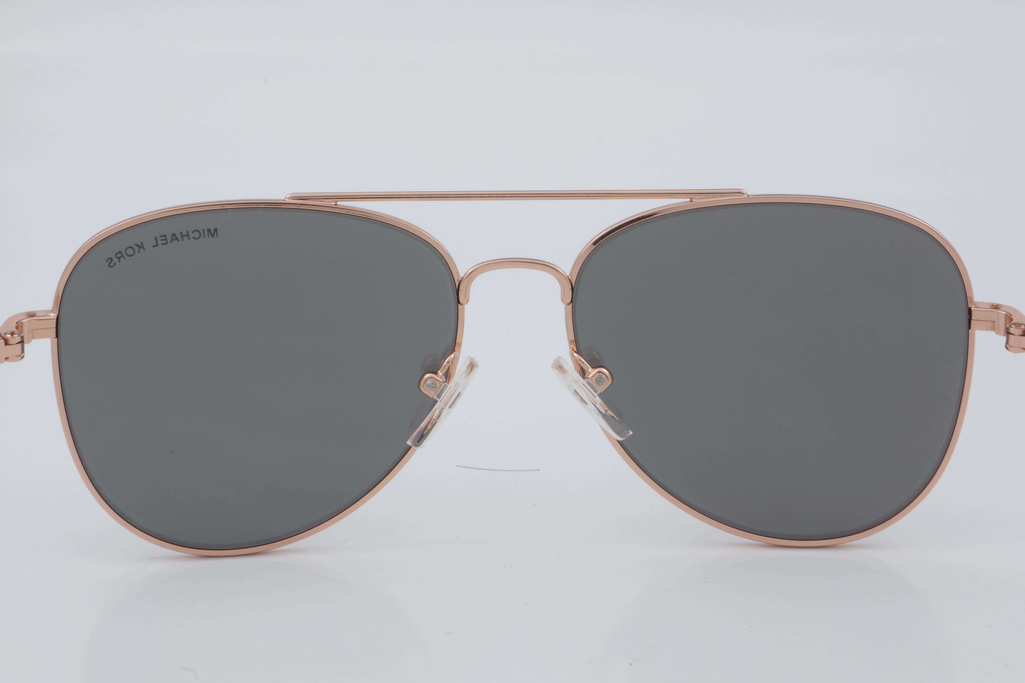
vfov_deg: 16.6
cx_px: 512
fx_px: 2349
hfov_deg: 24.6
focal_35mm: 82
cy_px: 342
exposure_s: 1/4
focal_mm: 55
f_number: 32
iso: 100
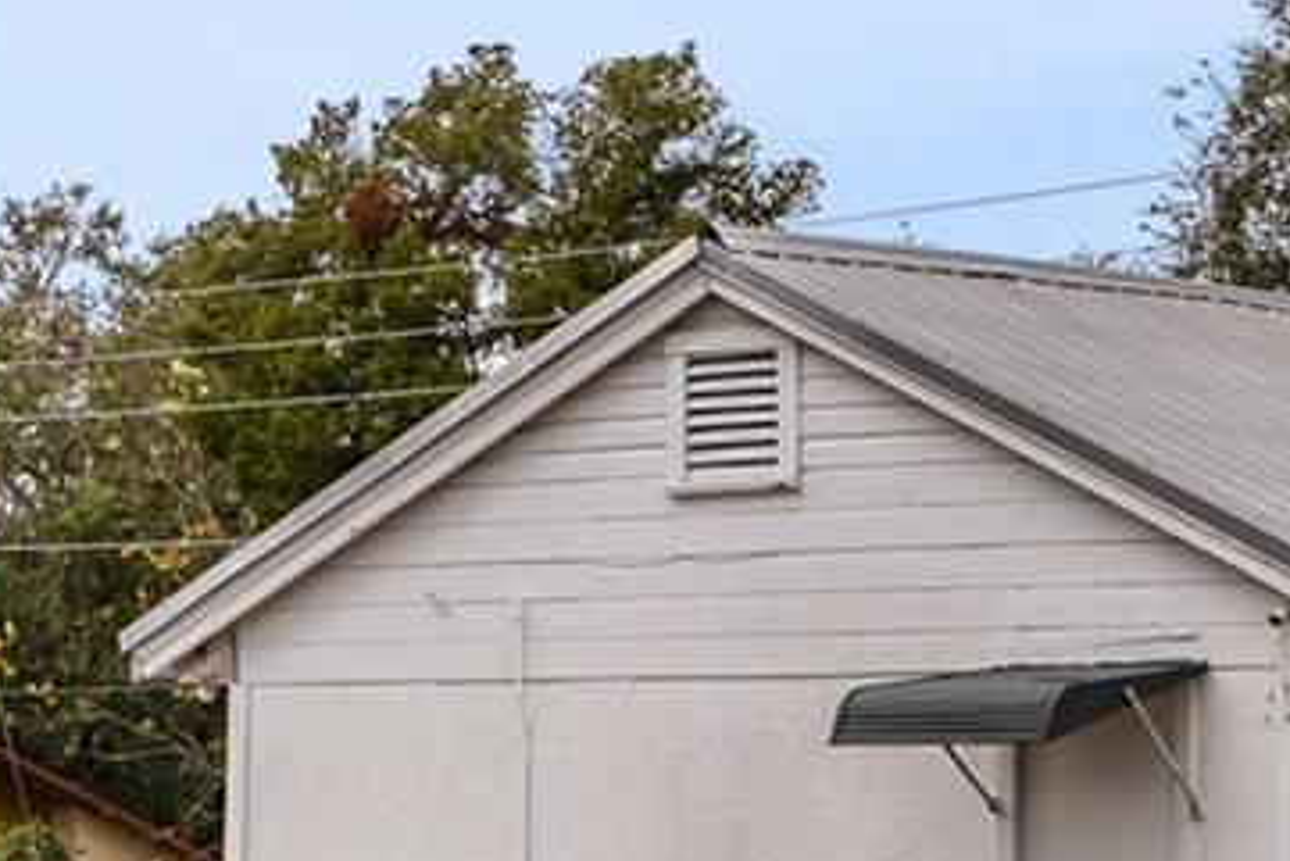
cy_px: 786
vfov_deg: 8.3
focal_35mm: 164
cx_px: 1894
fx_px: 5879
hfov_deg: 12.0
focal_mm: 37
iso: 80
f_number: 8
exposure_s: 1/160
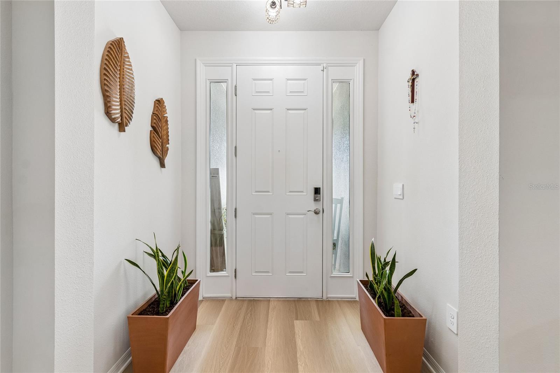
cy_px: 186
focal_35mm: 15
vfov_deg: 77.3
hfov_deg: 100.4
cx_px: 280
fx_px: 233
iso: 100
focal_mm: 10
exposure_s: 1/6
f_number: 7.1
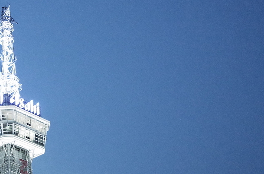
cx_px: 17
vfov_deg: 19.5
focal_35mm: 69
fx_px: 505
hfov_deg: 28.0
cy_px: 128
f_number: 2.8
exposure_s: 1/30
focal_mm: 18.3
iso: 3200
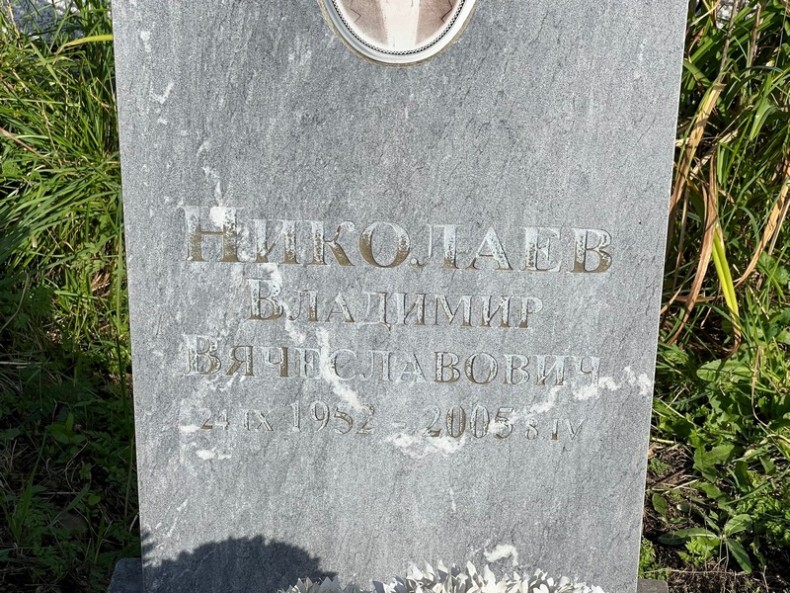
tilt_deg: -29.0
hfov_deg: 25.3
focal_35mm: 77
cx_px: 395
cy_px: 296
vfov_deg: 19.1
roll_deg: -2.7
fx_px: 1757
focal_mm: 9
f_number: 2.8
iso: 32
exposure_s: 1/960
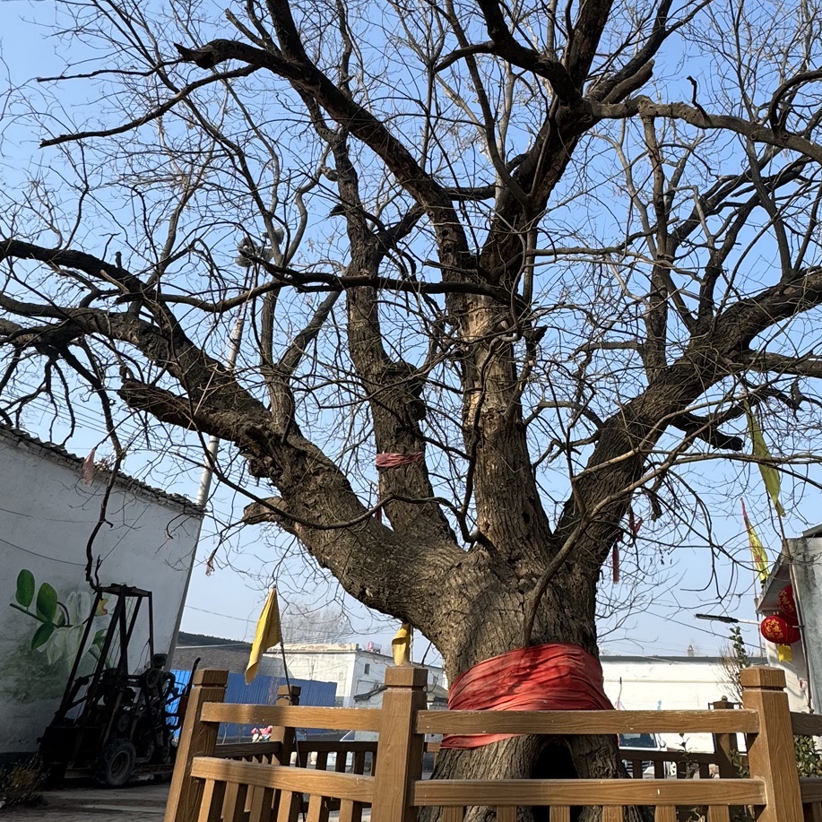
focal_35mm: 27
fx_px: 725
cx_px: 522
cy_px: 277
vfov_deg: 57.8
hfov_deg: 58.2
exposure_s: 1/1126
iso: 50
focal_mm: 2.22
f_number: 2.2
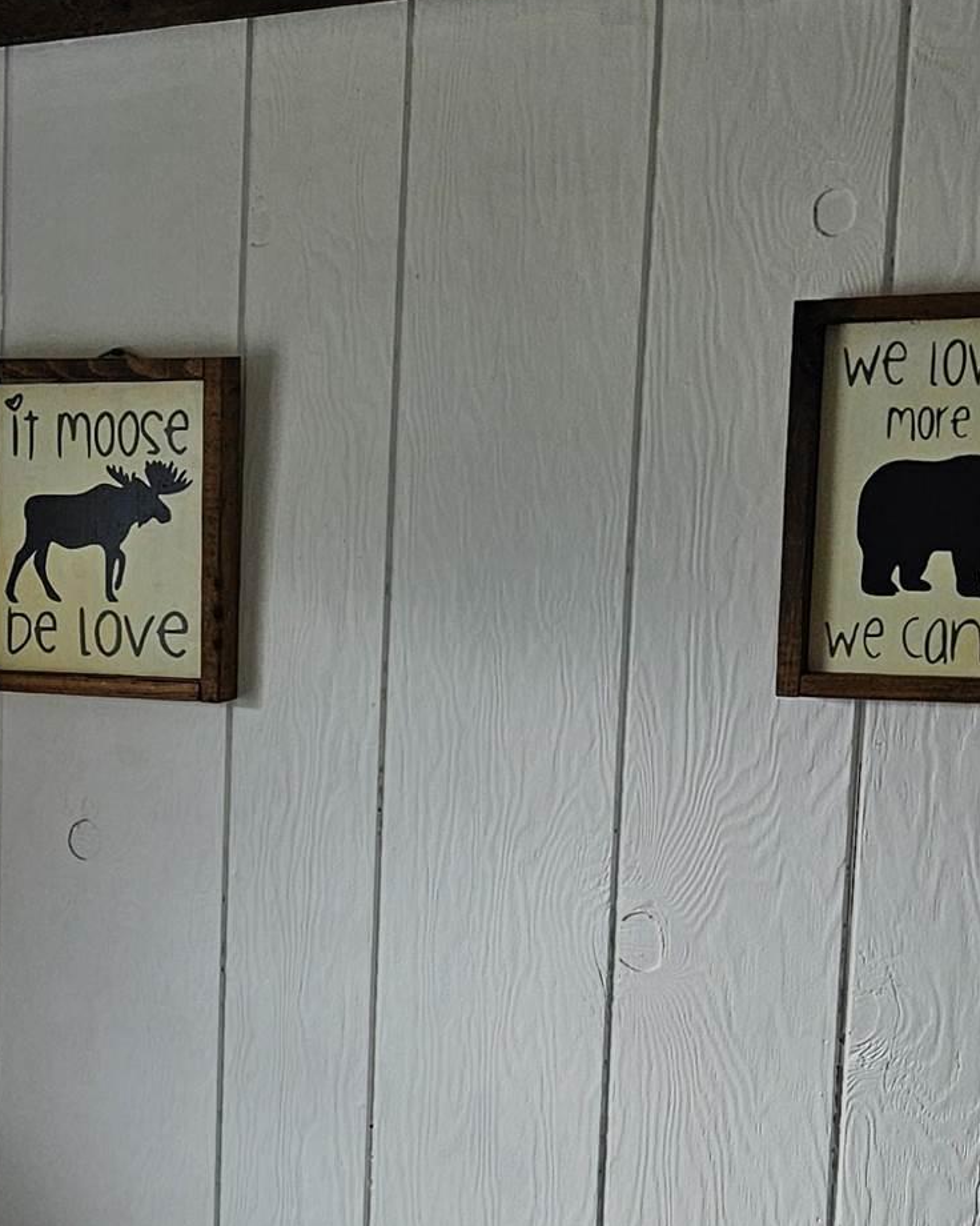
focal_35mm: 75
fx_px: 2719
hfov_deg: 18.9
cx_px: -317
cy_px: 836
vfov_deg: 25.2
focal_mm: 5.4
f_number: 1.8
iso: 50
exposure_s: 1/120
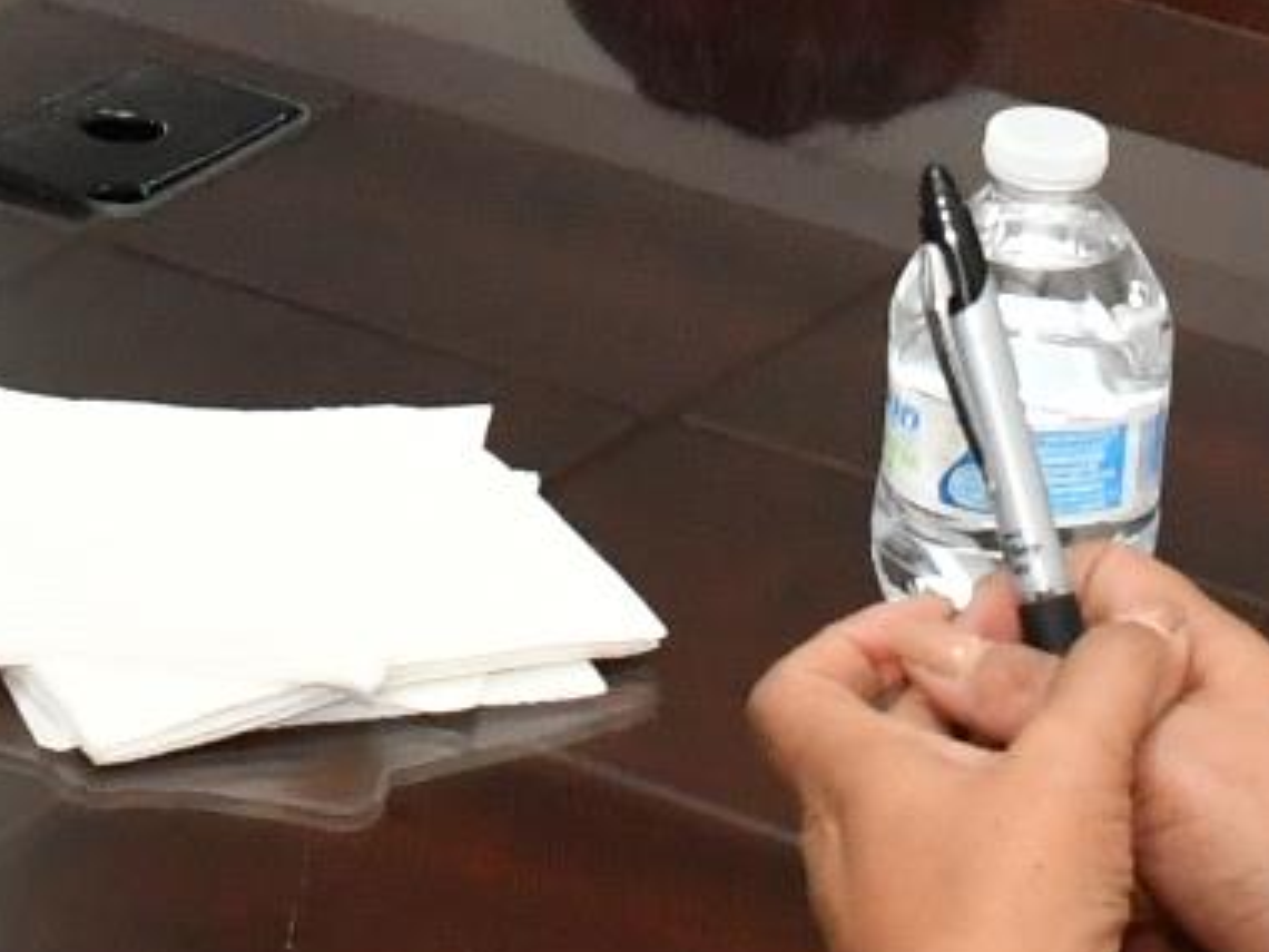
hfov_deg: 10.4
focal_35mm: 190
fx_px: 6965
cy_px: -815
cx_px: 621
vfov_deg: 7.6
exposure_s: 1/100
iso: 1000
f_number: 5.6
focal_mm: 18
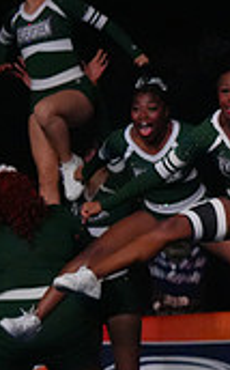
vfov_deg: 3.4
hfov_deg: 2.1
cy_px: 238
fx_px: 6229
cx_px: 600
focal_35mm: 619
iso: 16000
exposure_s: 1/1250
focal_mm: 180
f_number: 5.6
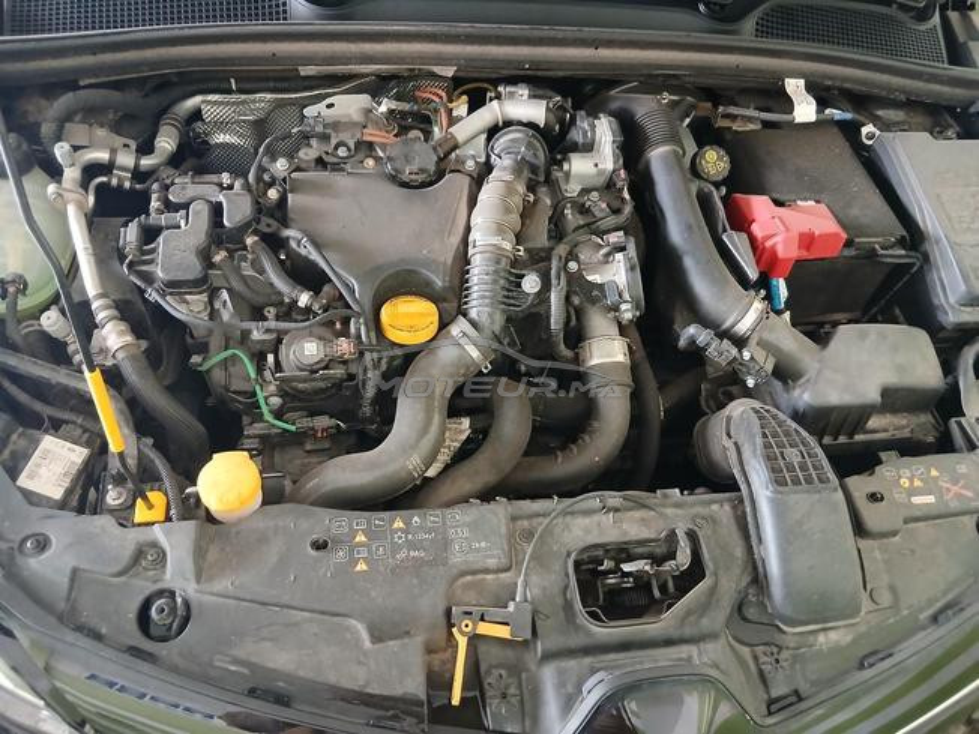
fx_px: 735
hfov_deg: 67.3
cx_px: 490
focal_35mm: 26
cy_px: 367
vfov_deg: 53.1
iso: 500
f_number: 1.8
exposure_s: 1/20
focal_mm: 3.98
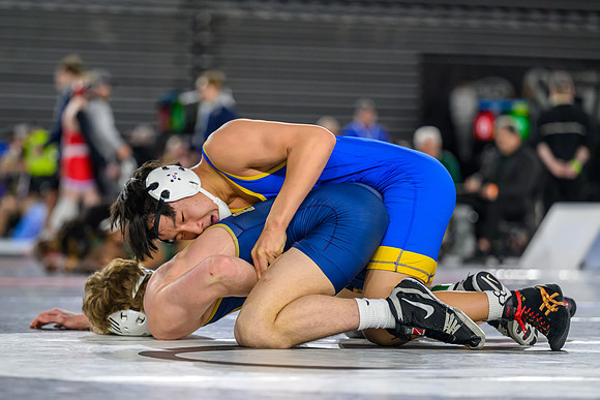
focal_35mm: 170
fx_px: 2834
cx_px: 252
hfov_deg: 12.1
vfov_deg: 8.1
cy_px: 238
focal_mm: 130
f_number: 2.8
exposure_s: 1/800
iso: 2000
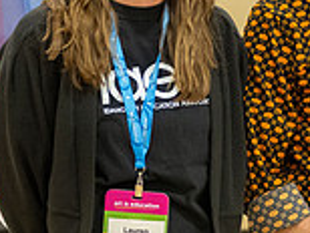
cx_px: 284
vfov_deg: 7.5
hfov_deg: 9.9
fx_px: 1785
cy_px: 47
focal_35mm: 199
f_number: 2.8
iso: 3200
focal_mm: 55
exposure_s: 1/250
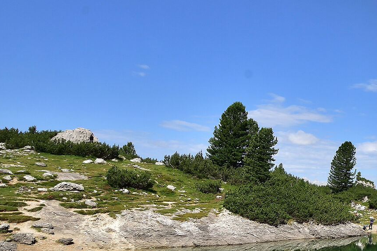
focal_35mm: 42
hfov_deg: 32.4
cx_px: 509
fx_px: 440
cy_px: 118
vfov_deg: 31.9
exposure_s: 1/320
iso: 200
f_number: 11
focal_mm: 10
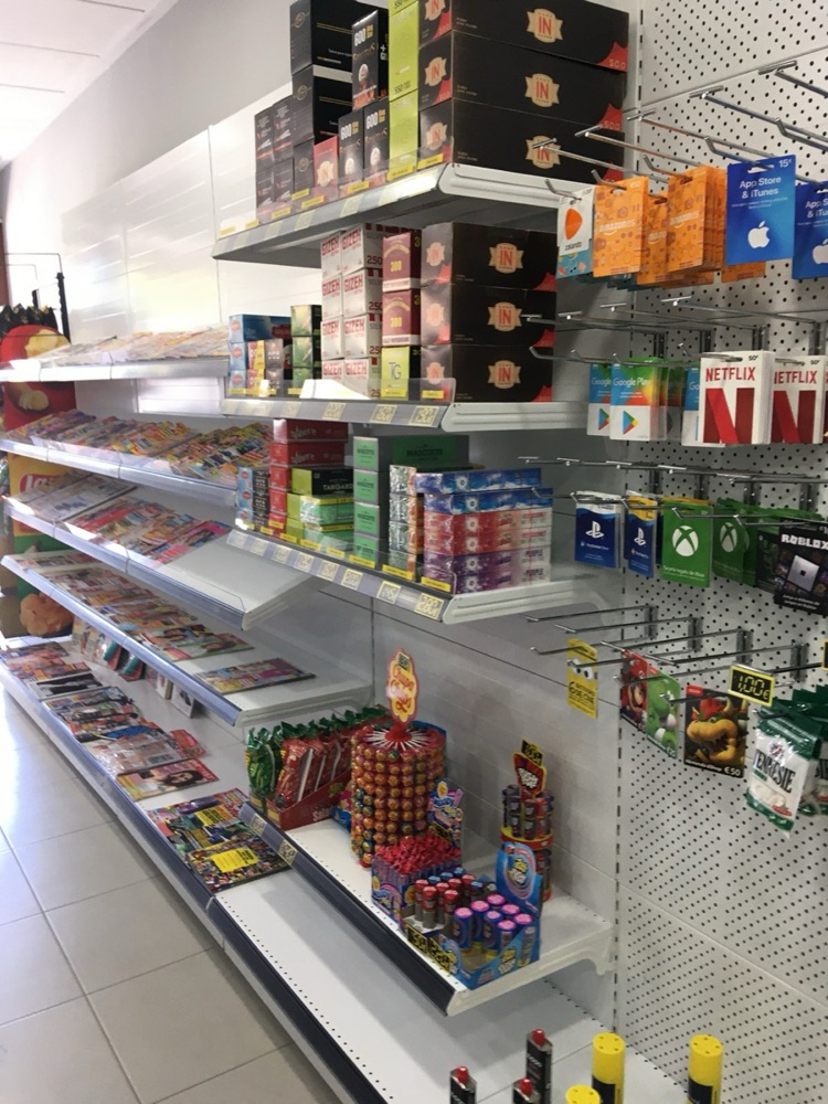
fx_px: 925
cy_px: 552
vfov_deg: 61.7
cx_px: 414
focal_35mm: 29
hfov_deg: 48.2
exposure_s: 1/33
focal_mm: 4.15
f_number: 2.2
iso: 40
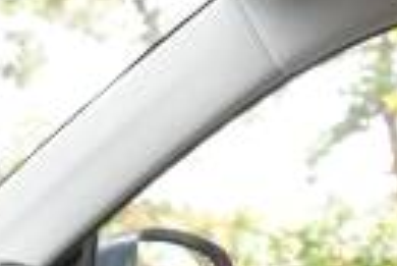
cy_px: 627
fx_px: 1303
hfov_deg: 16.1
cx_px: -171
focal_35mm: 118
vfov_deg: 10.2
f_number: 4
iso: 640
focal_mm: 24
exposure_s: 1/60
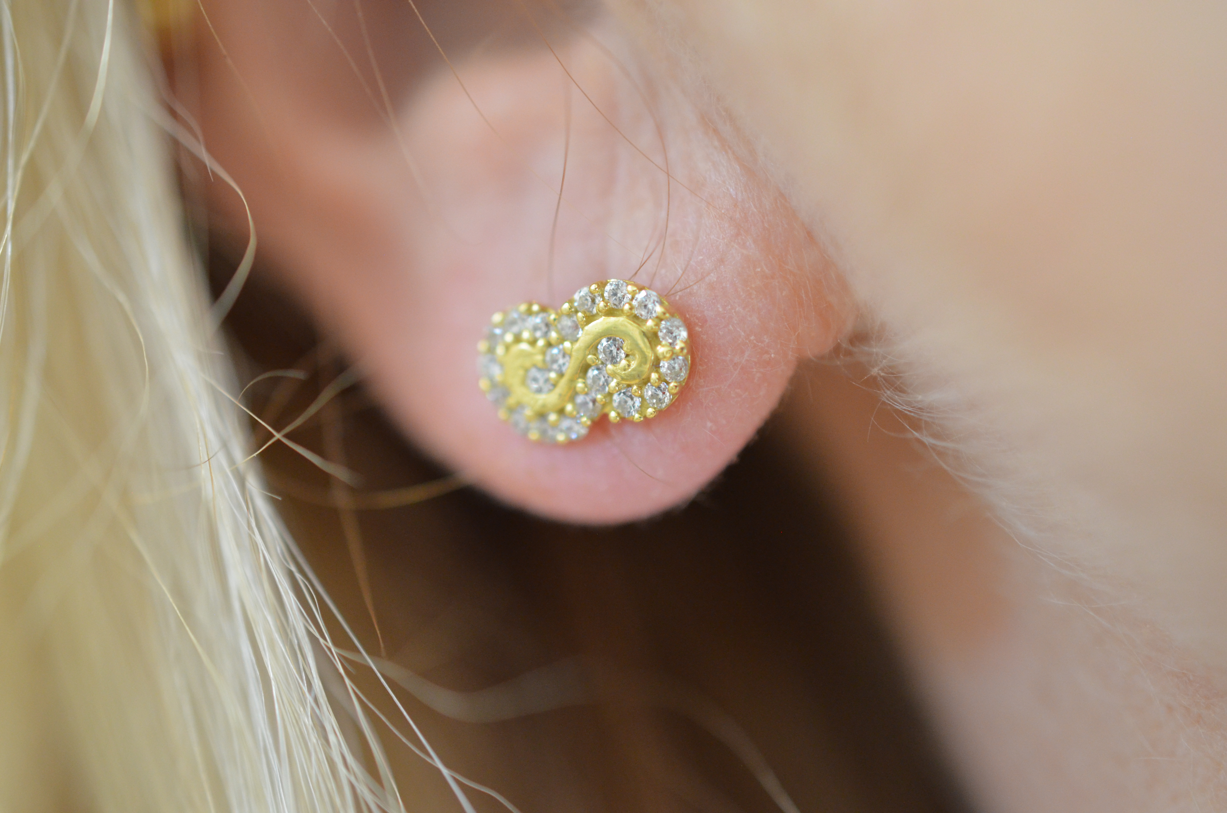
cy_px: 406
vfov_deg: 22.5
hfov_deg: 33.5
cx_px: 614
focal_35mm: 60
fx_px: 2041
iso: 1600
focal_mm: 40
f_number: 3.3
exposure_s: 1/60
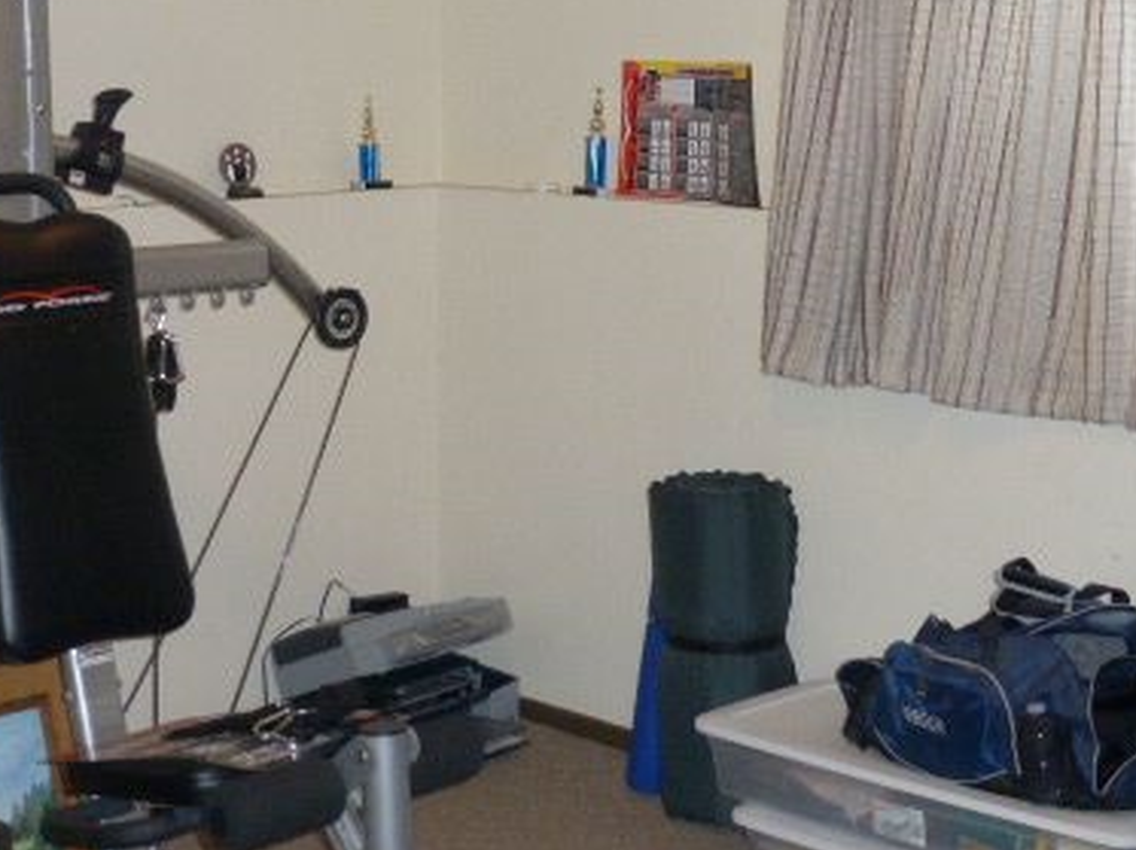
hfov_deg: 29.0
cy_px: 372
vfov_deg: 21.9
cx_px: 588
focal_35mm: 67
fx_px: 2197
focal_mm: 6.9
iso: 320
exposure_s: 1/60
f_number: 3.9
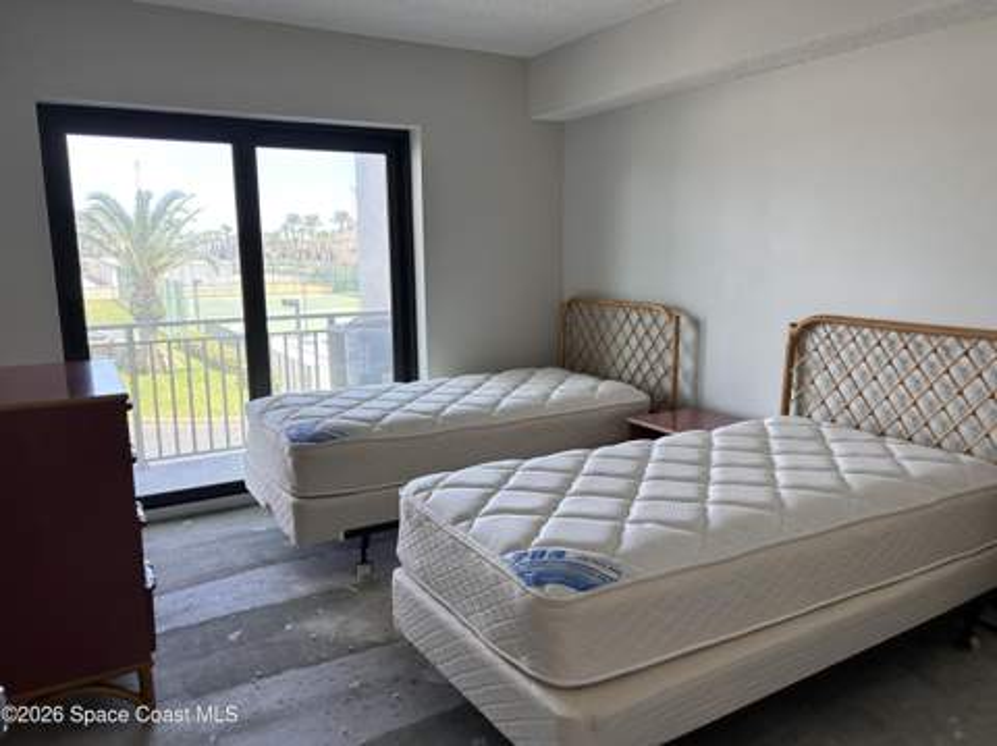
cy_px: 373
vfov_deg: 53.0
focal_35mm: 26
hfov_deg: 67.4
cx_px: 498
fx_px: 748
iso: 64
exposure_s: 1/121
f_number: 1.5
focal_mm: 5.7
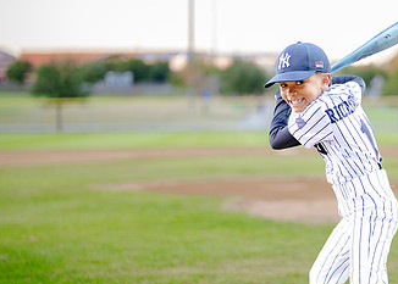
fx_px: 1232
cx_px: 320
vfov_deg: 13.2
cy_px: 169
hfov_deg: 18.2
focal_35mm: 109
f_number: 1.2
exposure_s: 1/500
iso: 400
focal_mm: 50
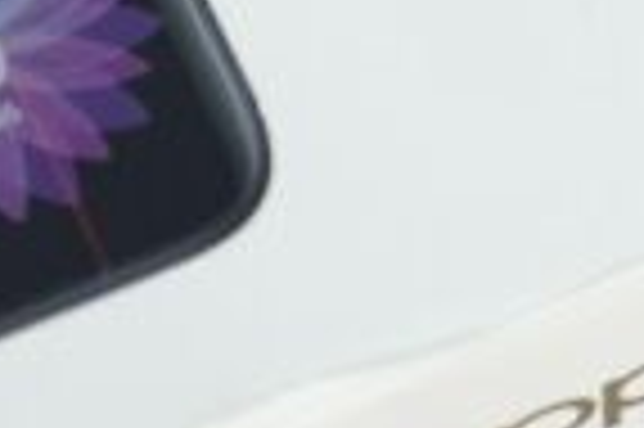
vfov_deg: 3.6
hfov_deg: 5.4
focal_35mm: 377
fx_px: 6736
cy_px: -250
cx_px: 977
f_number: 3.2
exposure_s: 1/100
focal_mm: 70
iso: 100
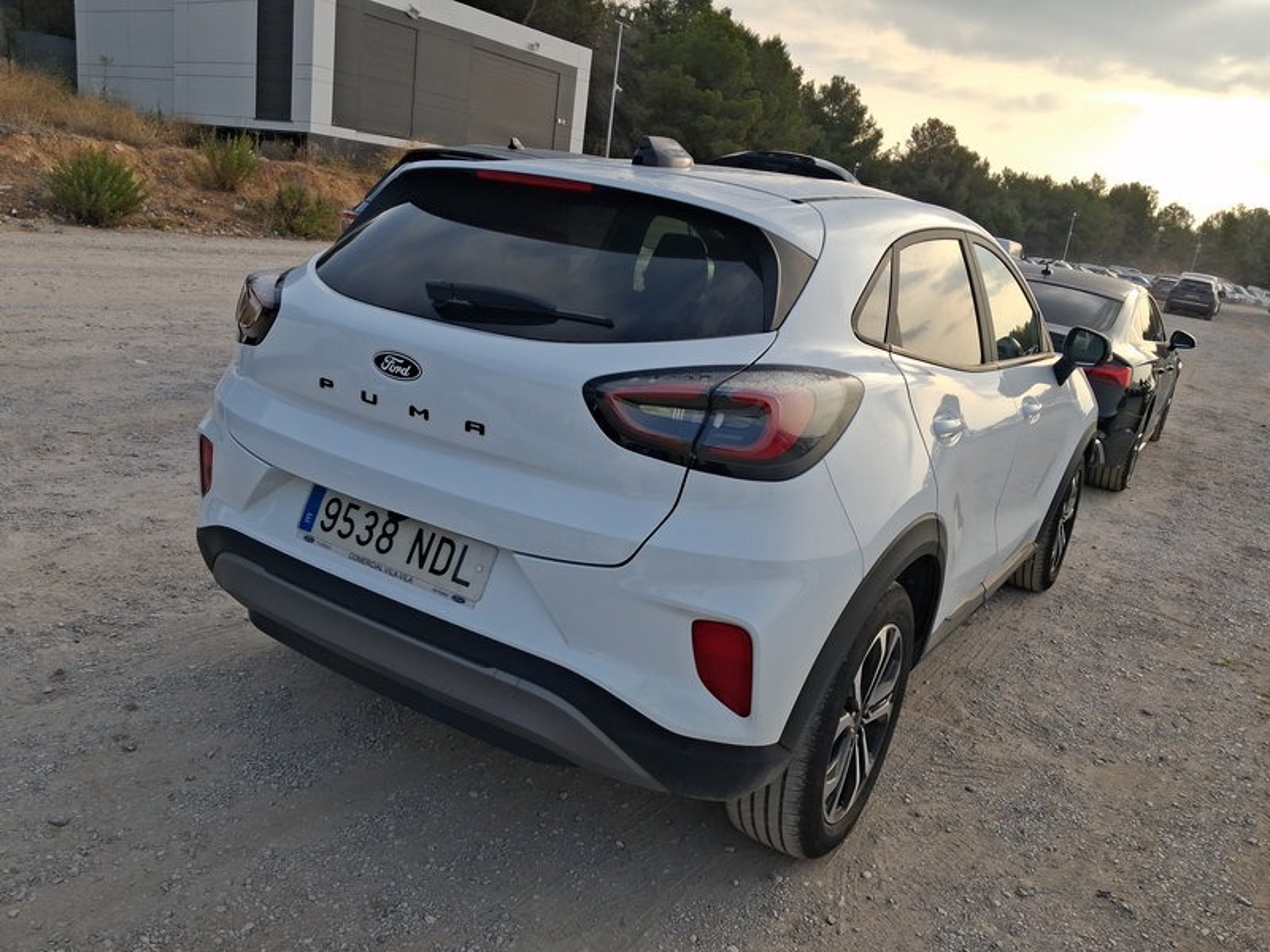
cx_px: 635
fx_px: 991
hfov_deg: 65.3
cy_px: 476
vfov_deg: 51.4
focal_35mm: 27
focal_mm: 4
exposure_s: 1/486
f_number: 1.8
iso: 20
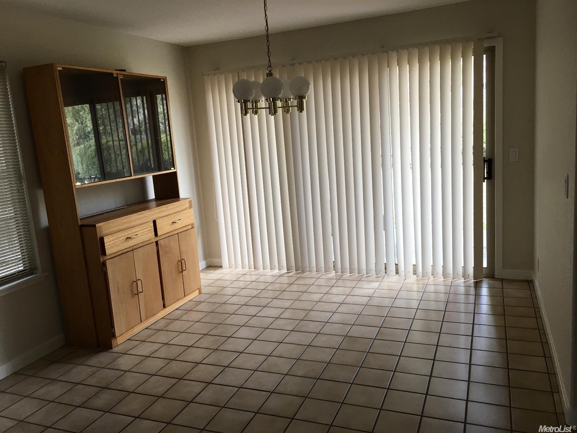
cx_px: 288
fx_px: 483
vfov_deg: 48.2
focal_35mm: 29
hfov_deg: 61.7
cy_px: 216
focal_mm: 4.15
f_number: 2.2
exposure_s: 1/30
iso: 25
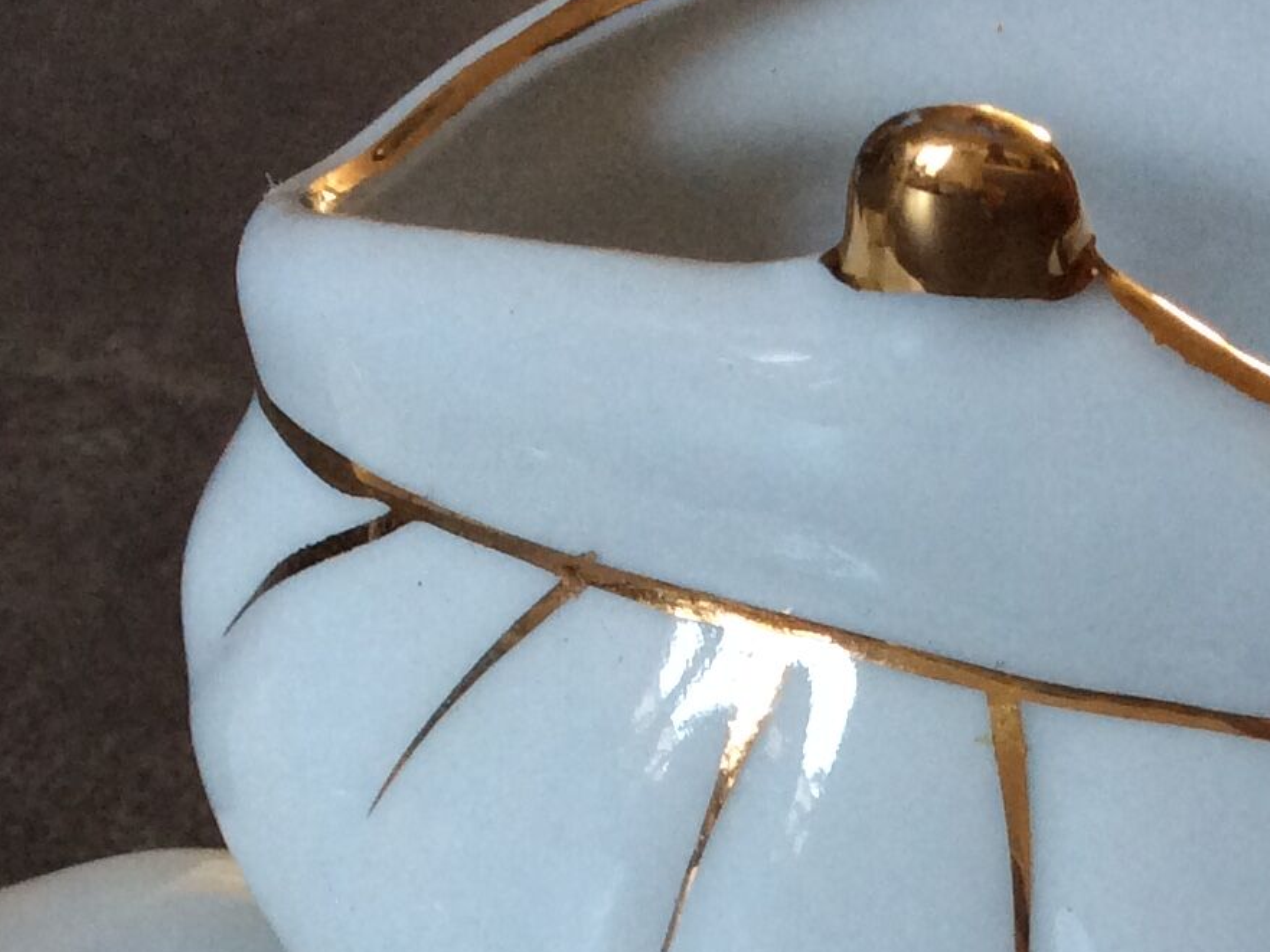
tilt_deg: -35.4
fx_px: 3449
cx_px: 843
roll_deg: -2.4
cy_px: 972
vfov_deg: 15.4
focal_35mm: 94
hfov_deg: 20.8
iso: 80
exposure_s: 1/25
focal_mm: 3.3
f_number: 2.4
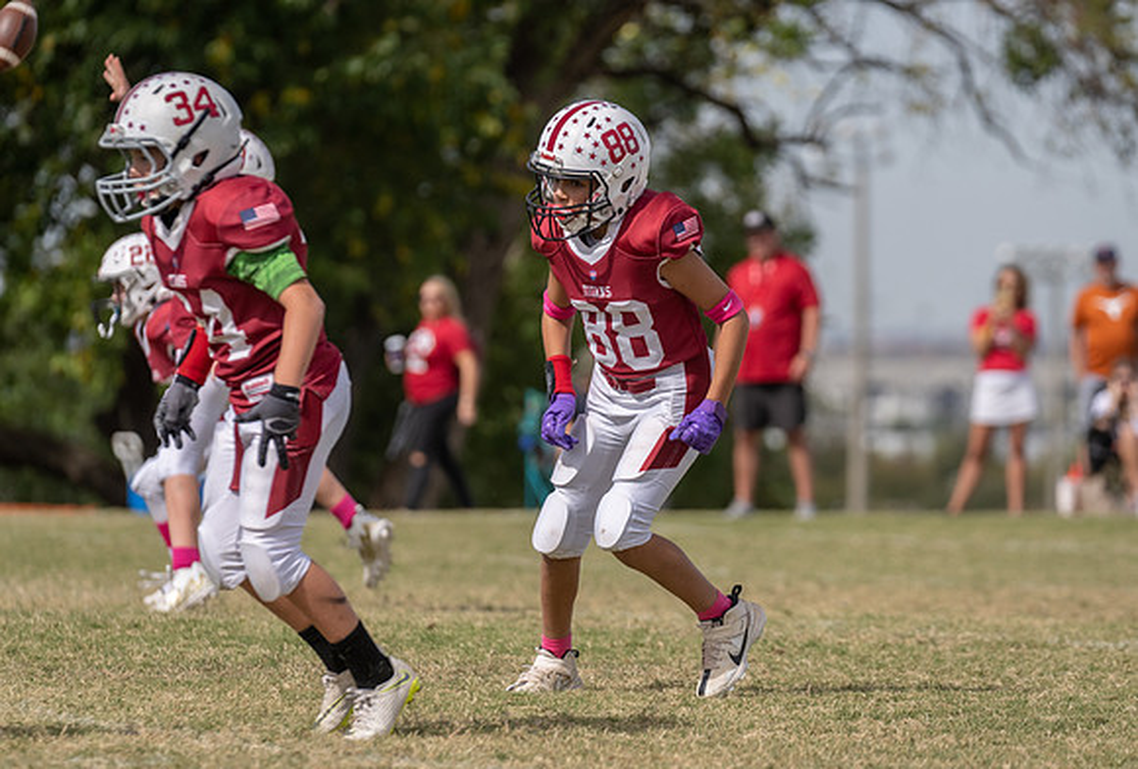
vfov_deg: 4.7
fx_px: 9439
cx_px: 622
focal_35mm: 297
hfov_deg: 6.9
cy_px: 353
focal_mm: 200
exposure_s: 1/2000
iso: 100
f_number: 3.5
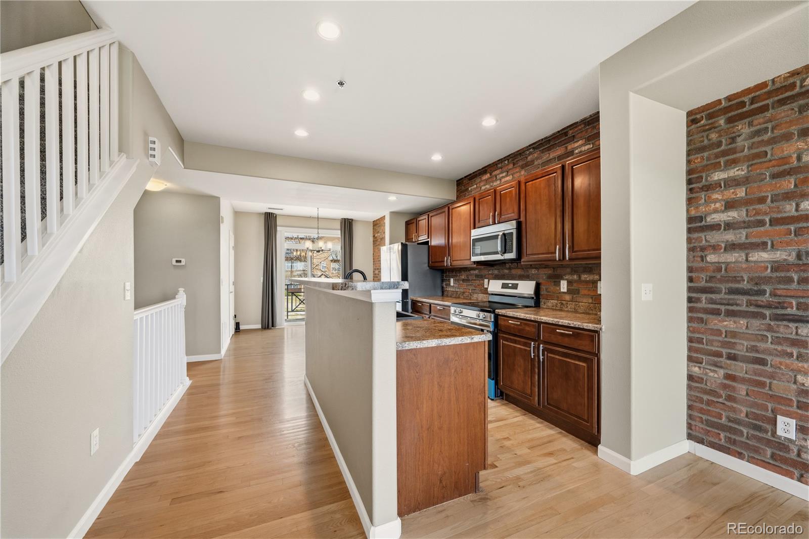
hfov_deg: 104.3
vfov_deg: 81.2
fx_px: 315
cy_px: 270
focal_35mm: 14
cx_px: 404
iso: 400
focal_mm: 14
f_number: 8
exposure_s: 1/8
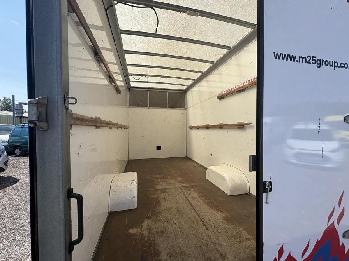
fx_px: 141
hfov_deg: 102.1
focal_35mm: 14
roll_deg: -0.1
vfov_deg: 85.7
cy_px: 130
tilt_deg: -0.1
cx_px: 174
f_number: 2.2
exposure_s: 1/1449
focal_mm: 2.22
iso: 40
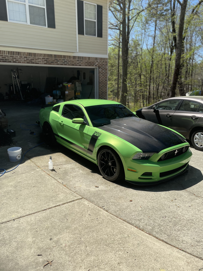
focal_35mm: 26
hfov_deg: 53.1
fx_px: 203
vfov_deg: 67.3
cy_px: 136
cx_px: 102
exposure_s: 1/1642
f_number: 1.6
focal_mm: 4.2
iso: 50
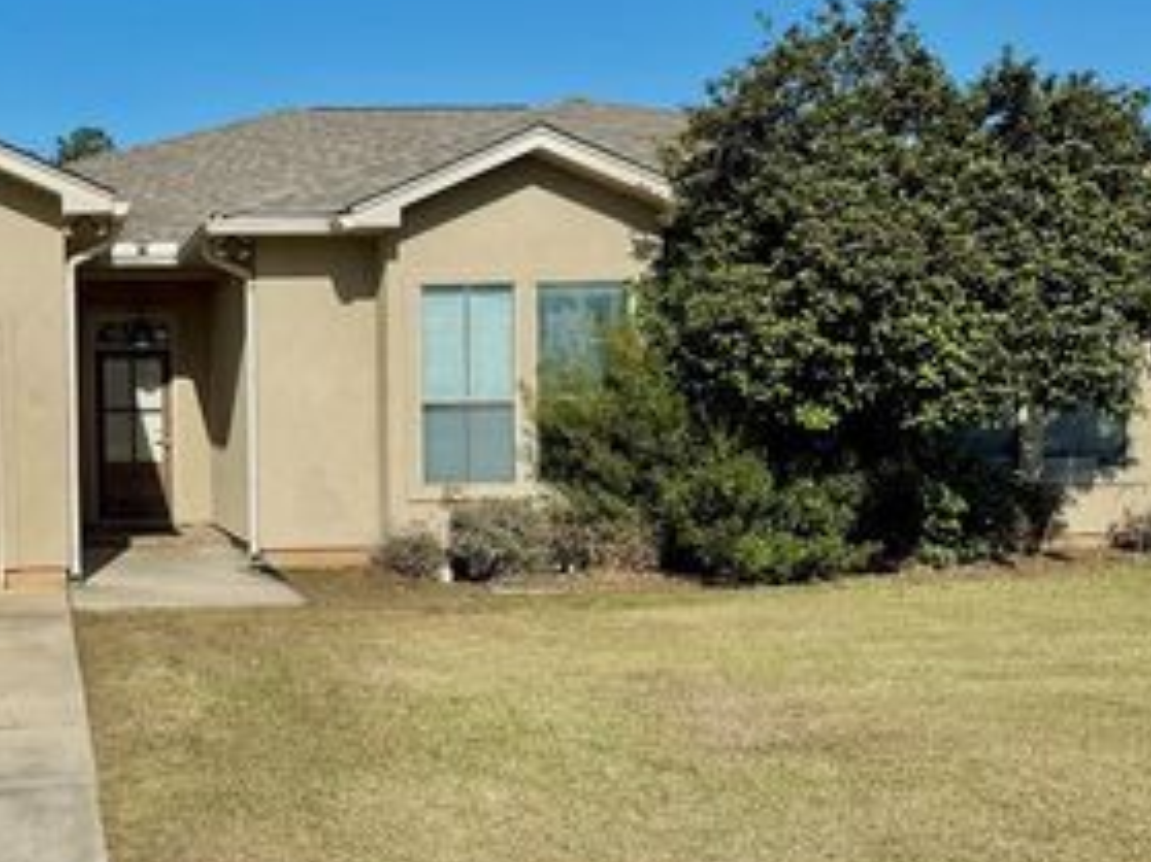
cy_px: 443
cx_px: 169
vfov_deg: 33.6
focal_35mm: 43
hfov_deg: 41.2
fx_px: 1429
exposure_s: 1/9091
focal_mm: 6.76
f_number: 1.78
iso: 80
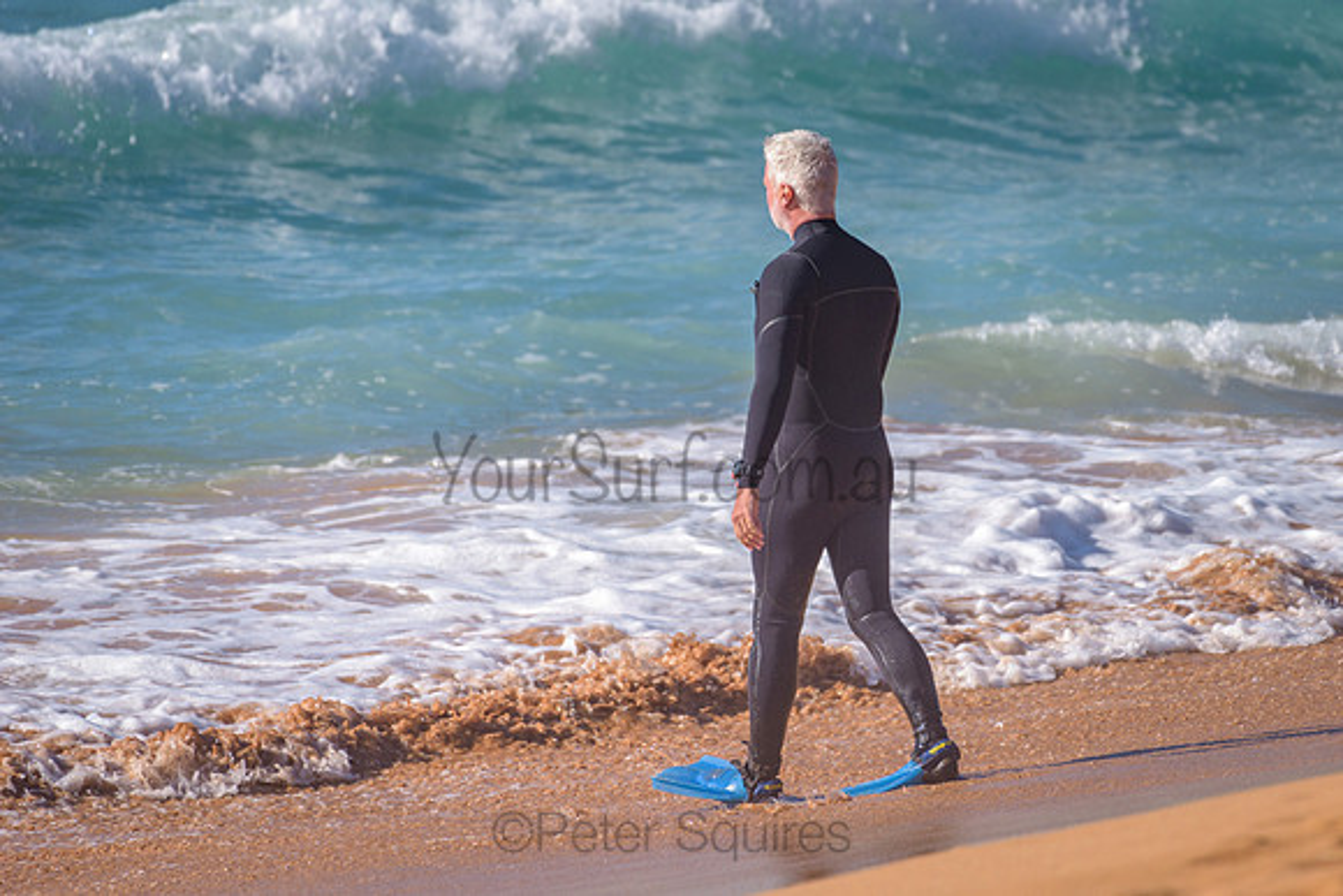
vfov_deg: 2.2
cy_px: 364
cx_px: 823
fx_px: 22866
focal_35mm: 613
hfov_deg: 3.4
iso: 200
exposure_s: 1/2000
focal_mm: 500
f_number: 5.6
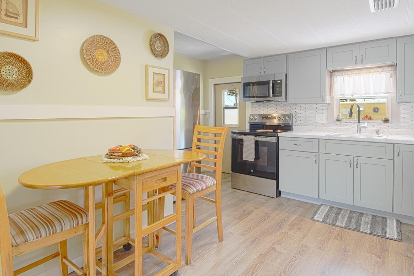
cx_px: 222
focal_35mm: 19
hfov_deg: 86.8
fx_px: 218
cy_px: 119
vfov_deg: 64.3
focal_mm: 10
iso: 200
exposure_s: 1/320
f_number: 8
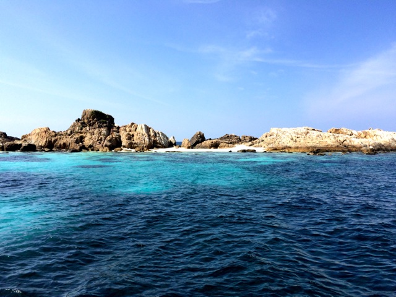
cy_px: 148
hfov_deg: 60.0
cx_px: 198
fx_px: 343
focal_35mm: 30
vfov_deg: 46.8
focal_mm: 4.12
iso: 40
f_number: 2.2
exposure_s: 1/2415
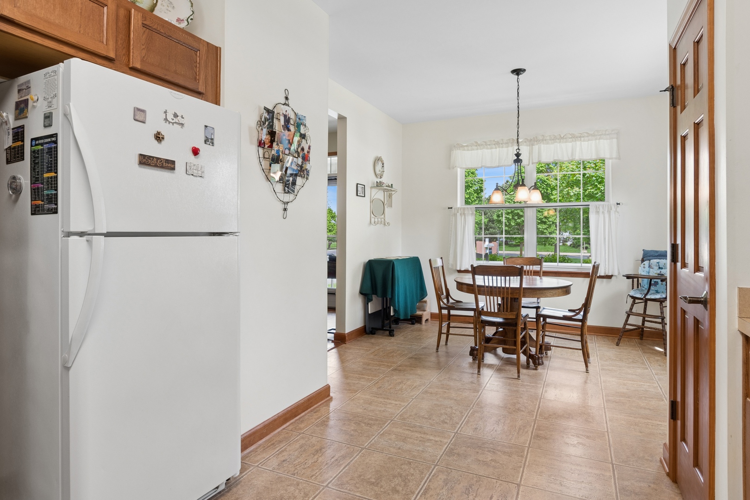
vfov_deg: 63.2
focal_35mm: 20
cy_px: 250
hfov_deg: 85.4
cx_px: 375
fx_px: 406
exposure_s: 1/20
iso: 250
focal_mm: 13
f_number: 8
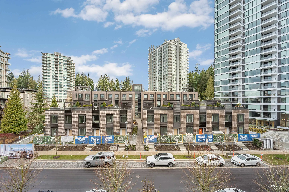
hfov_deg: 104.3
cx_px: 144
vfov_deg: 81.1
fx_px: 112
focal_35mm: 14
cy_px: 96
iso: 100
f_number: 11
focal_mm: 14
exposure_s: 1/100
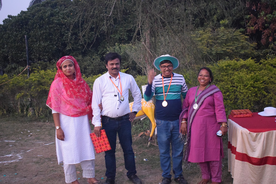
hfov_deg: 41.1
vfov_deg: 28.1
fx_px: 368
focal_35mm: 48
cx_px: 138
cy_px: 92
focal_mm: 32
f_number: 4.5
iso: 6400
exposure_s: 1/60
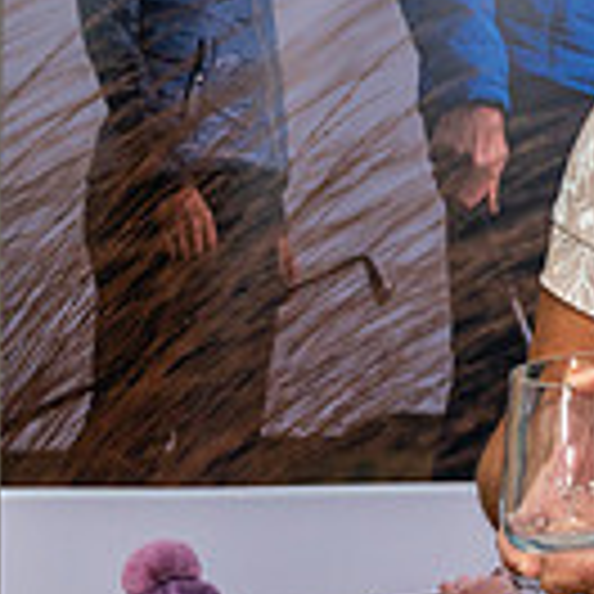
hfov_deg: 9.3
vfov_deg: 10.0
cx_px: 1236
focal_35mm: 175
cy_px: 113
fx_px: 3397
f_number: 5.6
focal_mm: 43
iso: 640
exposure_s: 1/60
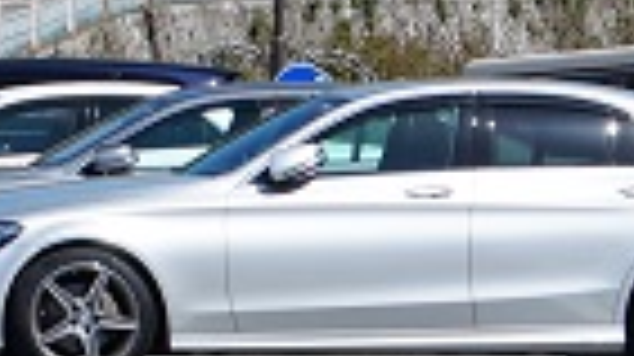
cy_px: -568
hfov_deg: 5.7
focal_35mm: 364
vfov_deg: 3.3
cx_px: -1052
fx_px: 6113
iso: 100
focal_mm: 32
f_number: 11
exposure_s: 1/160
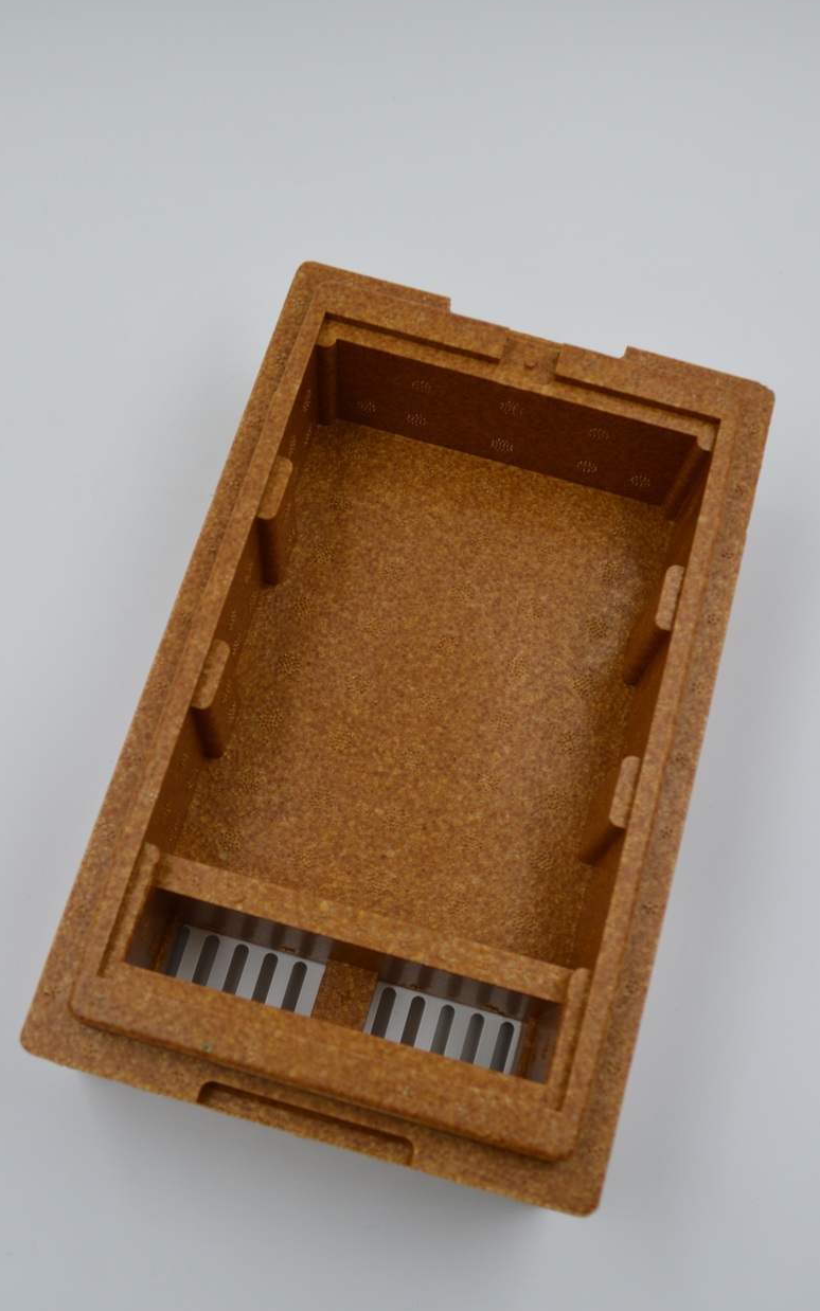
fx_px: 1323
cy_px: 679
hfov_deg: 34.4
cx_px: 406
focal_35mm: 37
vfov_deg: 52.7
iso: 100
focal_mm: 20
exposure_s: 1/125
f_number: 5.6
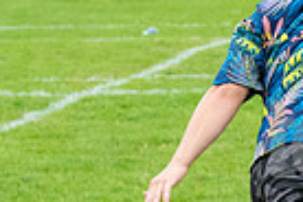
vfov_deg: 2.5
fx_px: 4553
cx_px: 336
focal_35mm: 541
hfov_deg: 3.8
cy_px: 178
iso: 1250
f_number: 5.6
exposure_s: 1/1000
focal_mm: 86
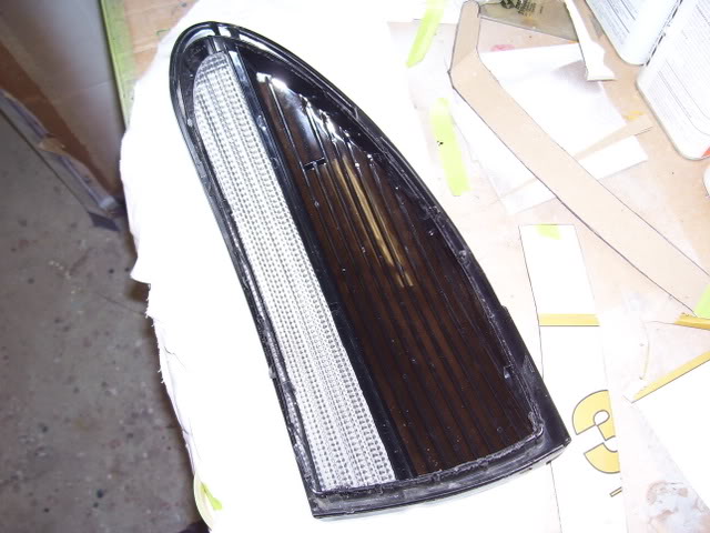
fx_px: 697
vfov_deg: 41.8
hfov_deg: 54.0
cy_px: 266
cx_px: 355
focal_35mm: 34
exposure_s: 1/60
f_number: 2.7
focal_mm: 5.6
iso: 80
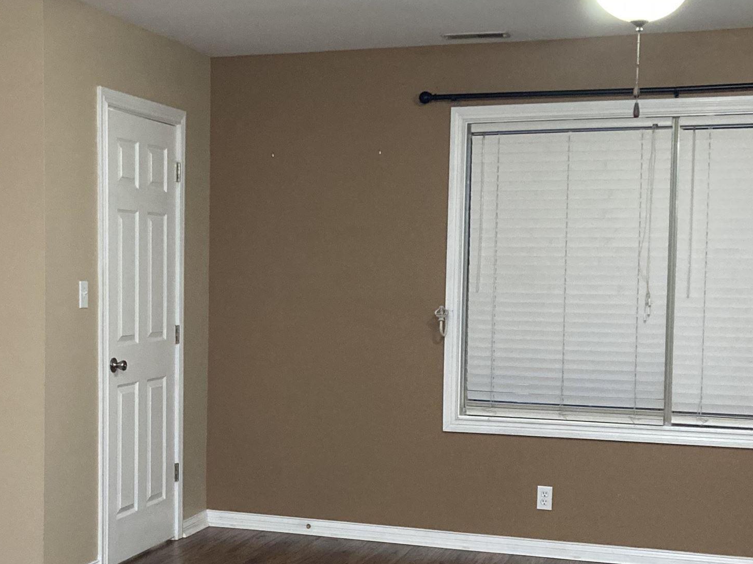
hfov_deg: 32.4
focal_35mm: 59
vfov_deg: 24.7
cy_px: 349
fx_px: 1283
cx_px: 242
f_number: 1.8
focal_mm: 3.99
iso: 200
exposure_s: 1/60
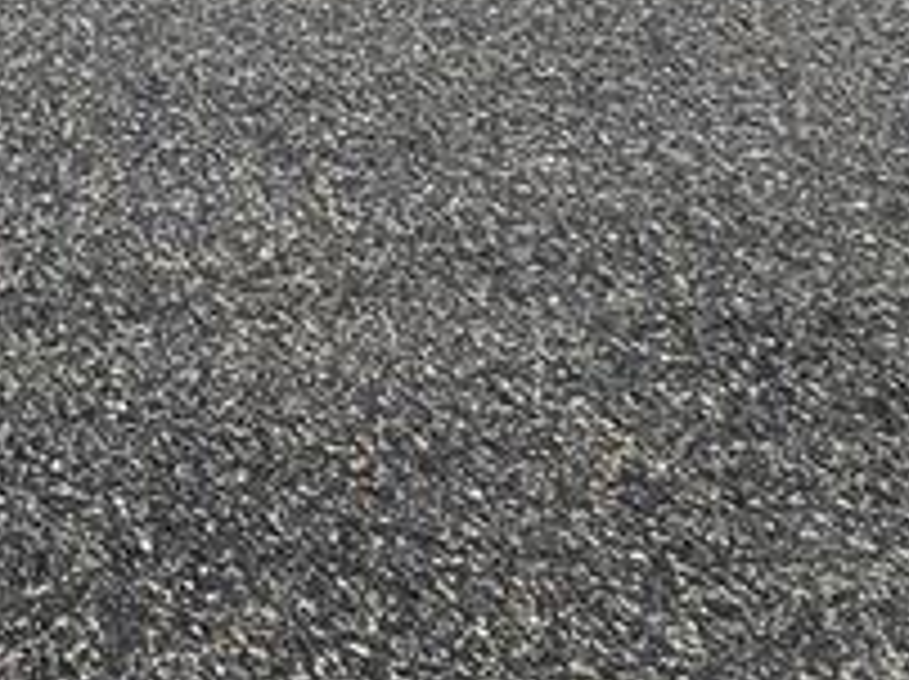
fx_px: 1731
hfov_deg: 19.9
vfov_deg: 18.2
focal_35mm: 66
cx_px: -796
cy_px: -500
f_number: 2.2
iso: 50
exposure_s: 1/553
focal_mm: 2.2
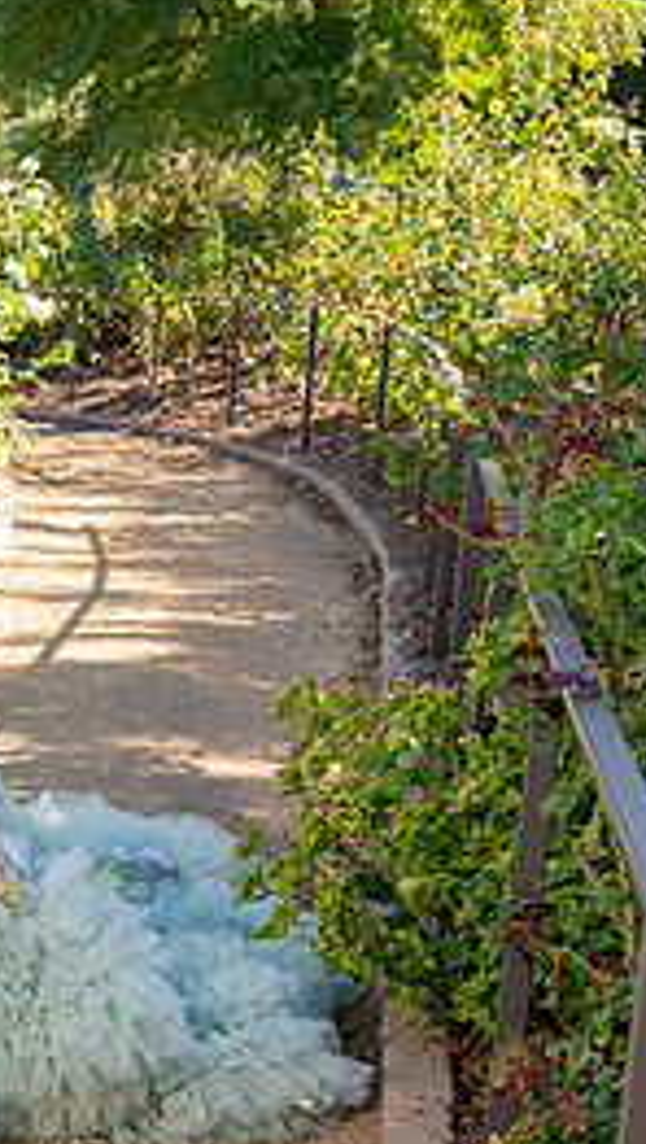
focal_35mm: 66
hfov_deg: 15.7
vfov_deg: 31.9
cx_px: -511
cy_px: 539
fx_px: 2003
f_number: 5
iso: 200
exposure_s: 1/200
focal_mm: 28.5
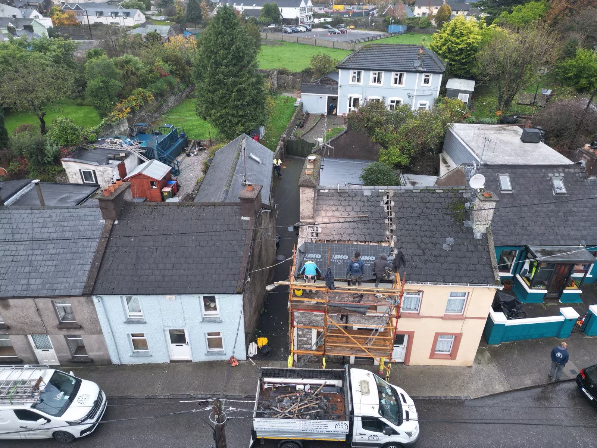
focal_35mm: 24
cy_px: 224
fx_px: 414
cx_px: 298
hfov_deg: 71.6
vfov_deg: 56.8
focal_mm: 6.72
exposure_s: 1/160
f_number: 1.7
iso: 150
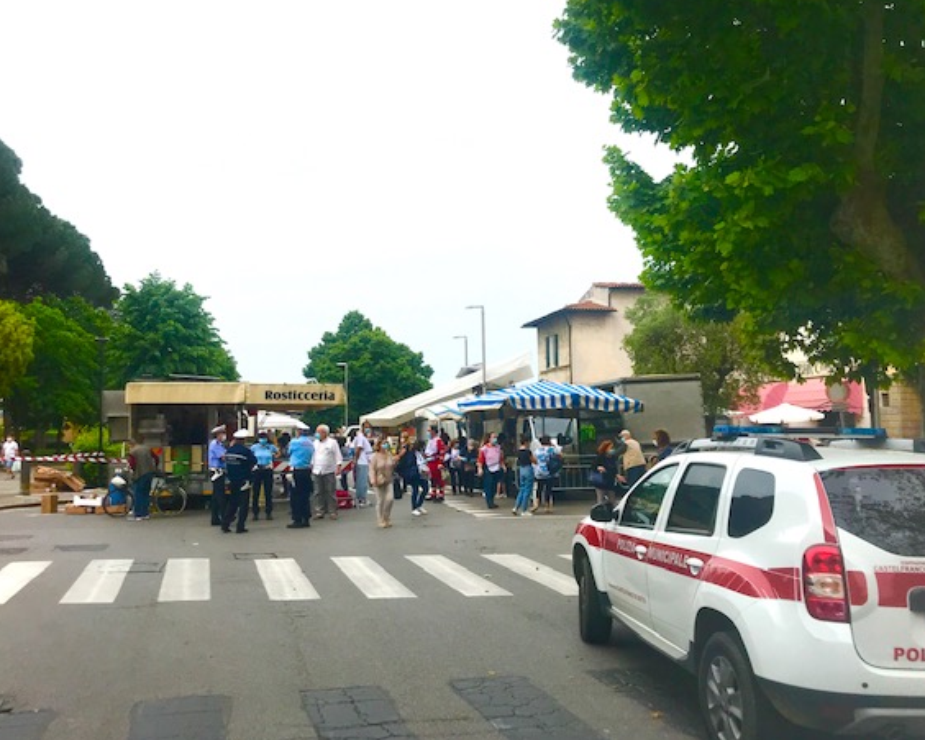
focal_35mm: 31
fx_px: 849
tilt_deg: +5.5
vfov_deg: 47.1
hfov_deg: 57.1
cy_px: 369
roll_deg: +0.8
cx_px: 435
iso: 20
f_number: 1.8
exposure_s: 1/2817
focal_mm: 3.99
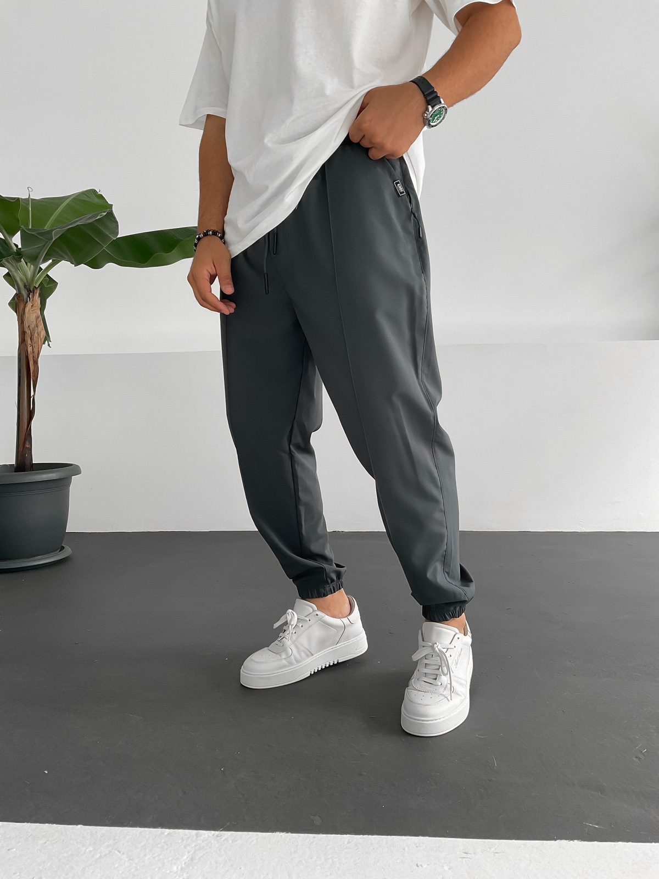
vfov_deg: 61.7
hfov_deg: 48.2
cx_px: 330
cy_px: 440
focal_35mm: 29
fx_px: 736
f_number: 1.8
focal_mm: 3
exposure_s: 1/120
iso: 64
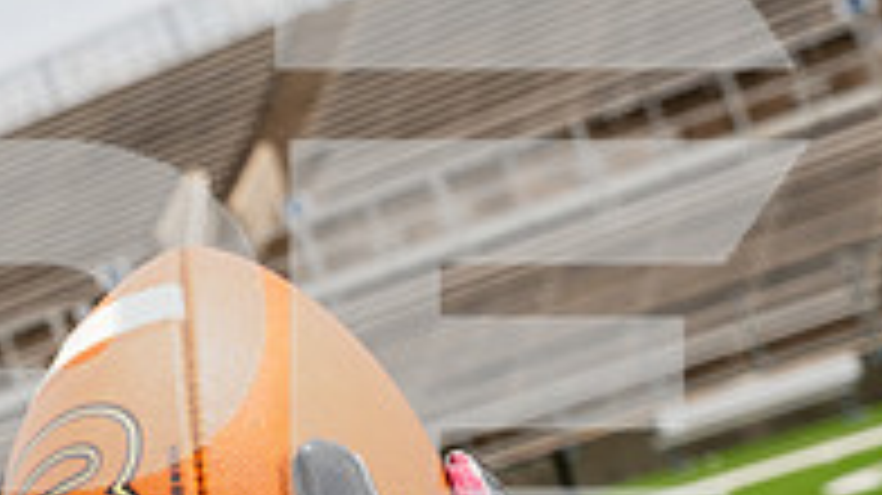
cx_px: -338
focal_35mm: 152
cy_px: 380
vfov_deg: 8.0
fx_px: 3553
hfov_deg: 13.5
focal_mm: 49
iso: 100
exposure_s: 1/250
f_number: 8
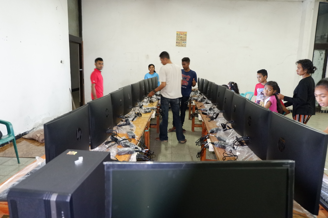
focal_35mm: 24
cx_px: 164
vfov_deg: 53.1
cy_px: 109
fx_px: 219
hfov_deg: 73.7
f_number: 3.5
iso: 3200
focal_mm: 16
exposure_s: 1/17
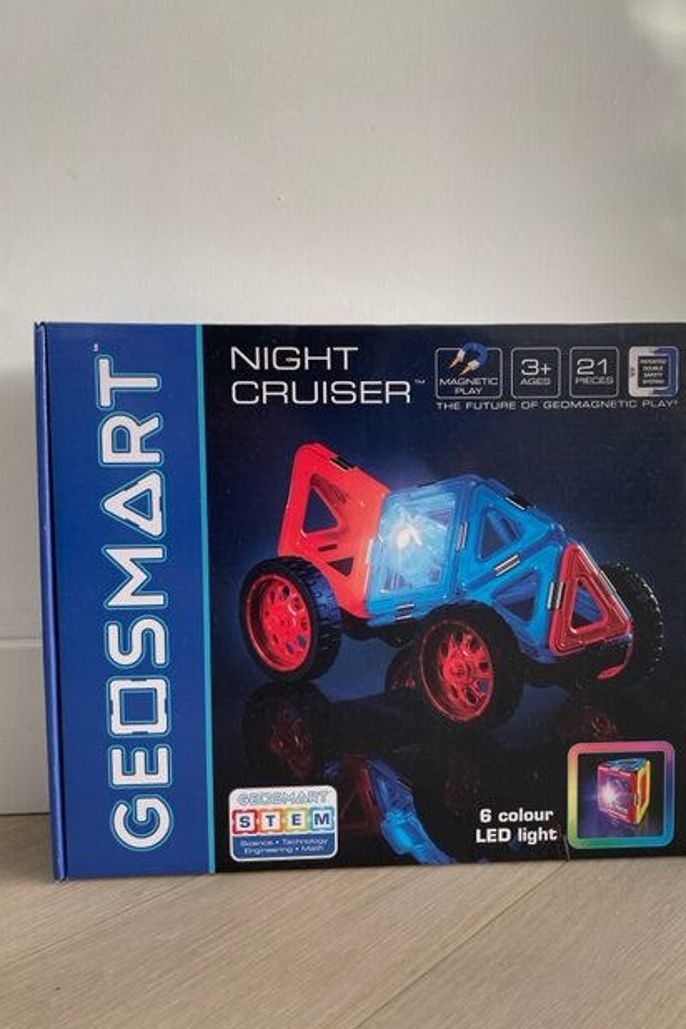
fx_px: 800
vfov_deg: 65.5
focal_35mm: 28
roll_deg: +1.6
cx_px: 376
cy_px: 531
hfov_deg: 46.3
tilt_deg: -3.7
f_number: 1.6
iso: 80
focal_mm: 4.2
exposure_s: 1/121
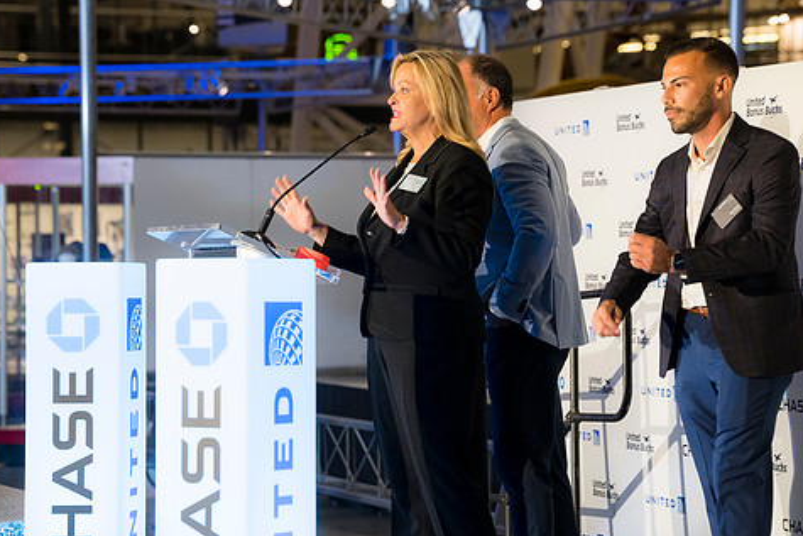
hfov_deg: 16.9
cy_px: 285
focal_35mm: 121
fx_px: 2700
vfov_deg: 11.3
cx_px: 387
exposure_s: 1/125
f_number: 4
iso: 2200
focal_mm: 99
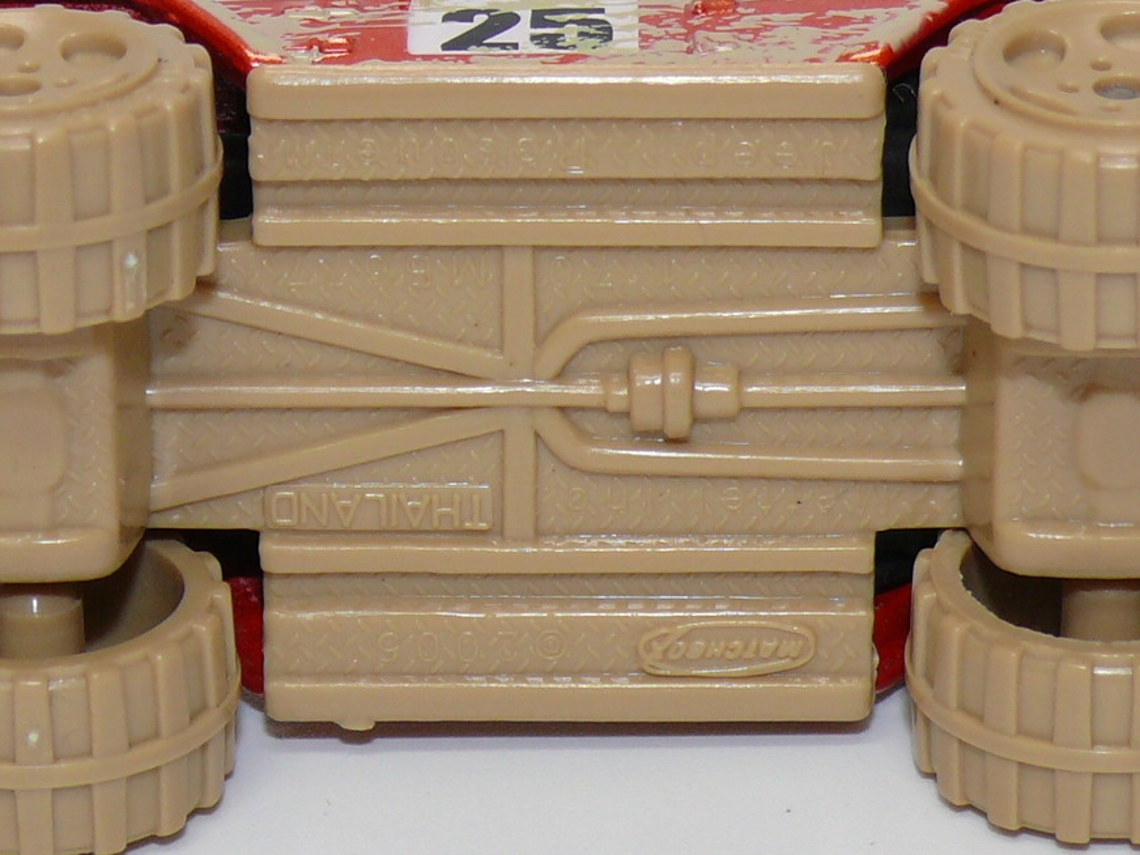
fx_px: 6224
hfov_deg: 10.5
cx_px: 599
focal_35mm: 189
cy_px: 328
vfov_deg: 7.9
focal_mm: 13.6
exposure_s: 1/30
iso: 100
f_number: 4
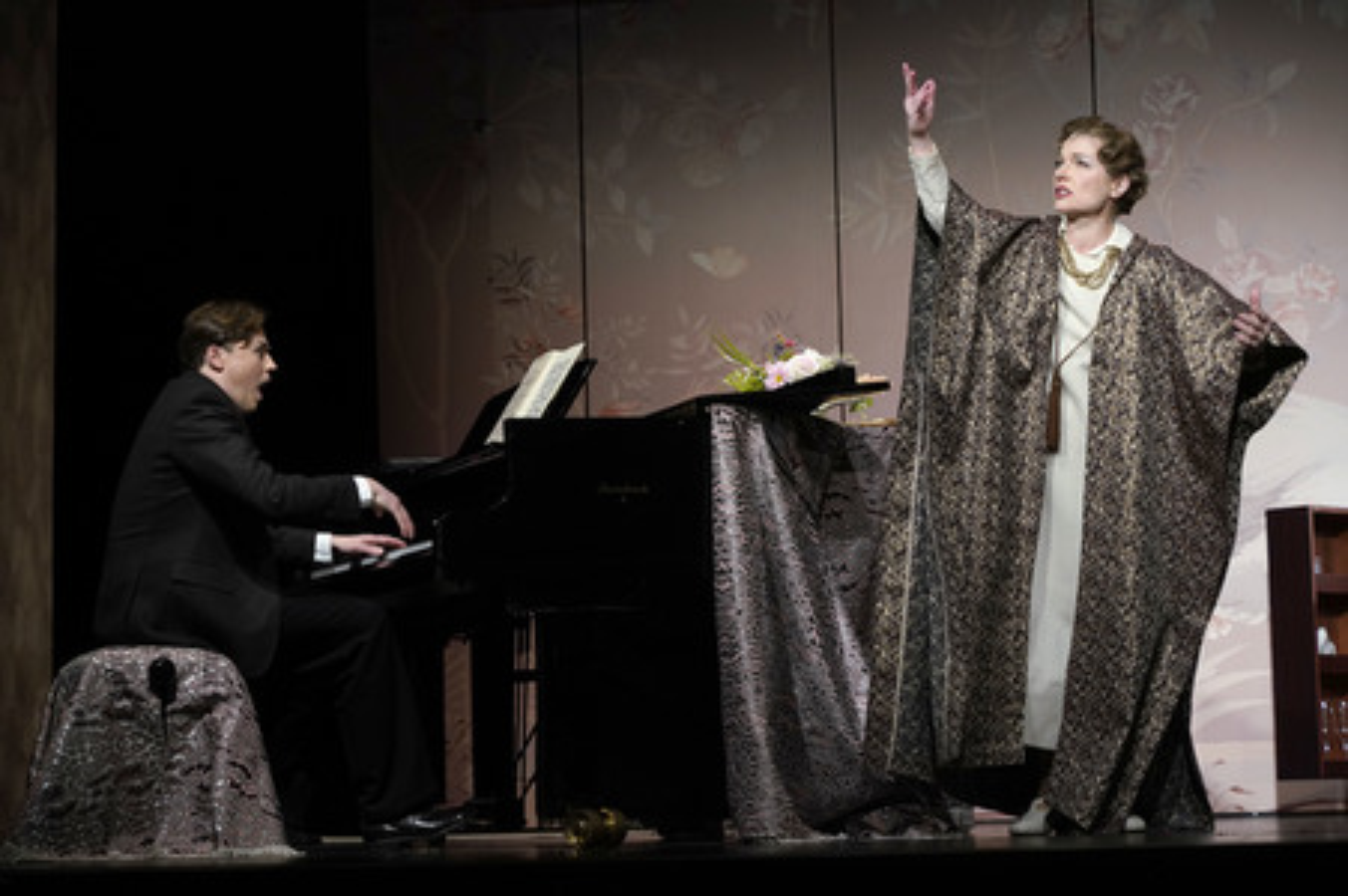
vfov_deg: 15.3
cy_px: 448
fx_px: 3330
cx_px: 674
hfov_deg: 22.9
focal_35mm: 89
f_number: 5.6
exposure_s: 1/640
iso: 1600
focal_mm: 89
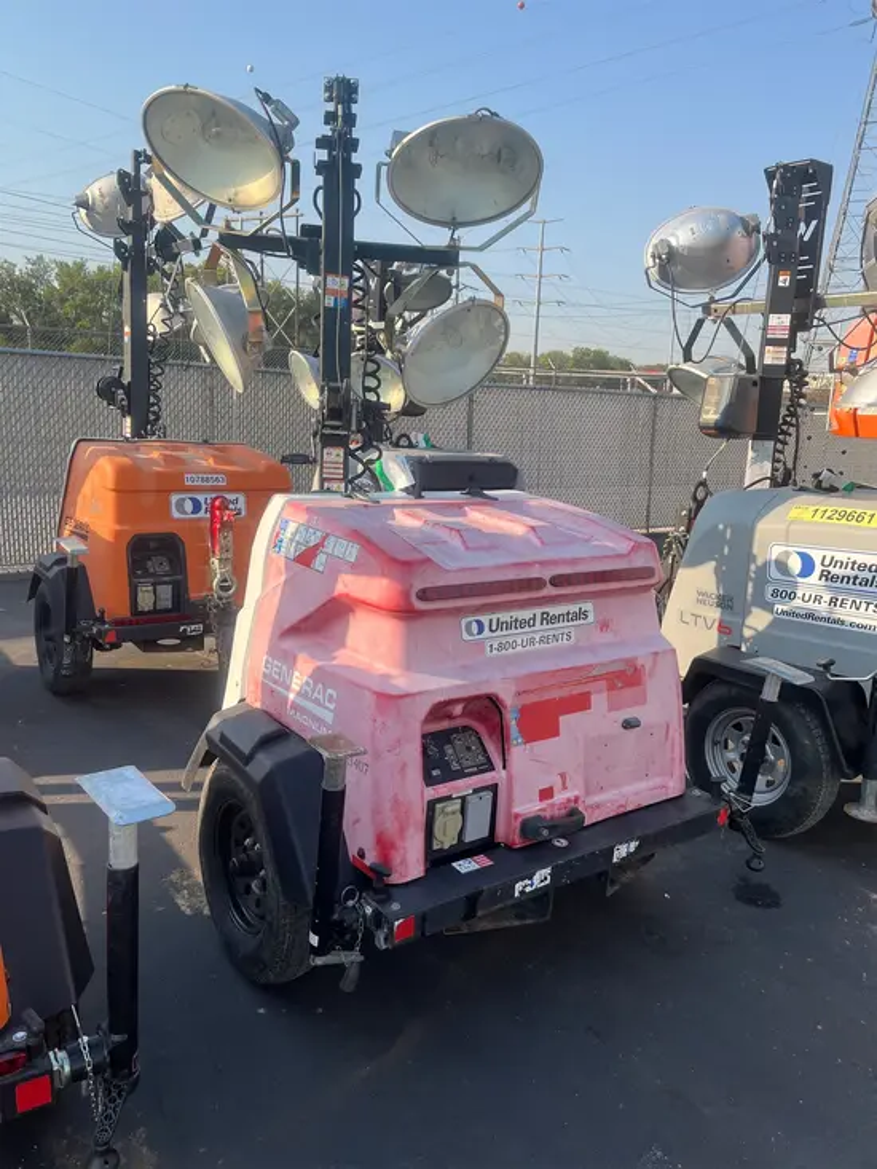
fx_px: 878
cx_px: 438
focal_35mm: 26
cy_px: 584
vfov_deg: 67.3
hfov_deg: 53.1
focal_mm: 5.1
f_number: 1.6
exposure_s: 1/1623
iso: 50
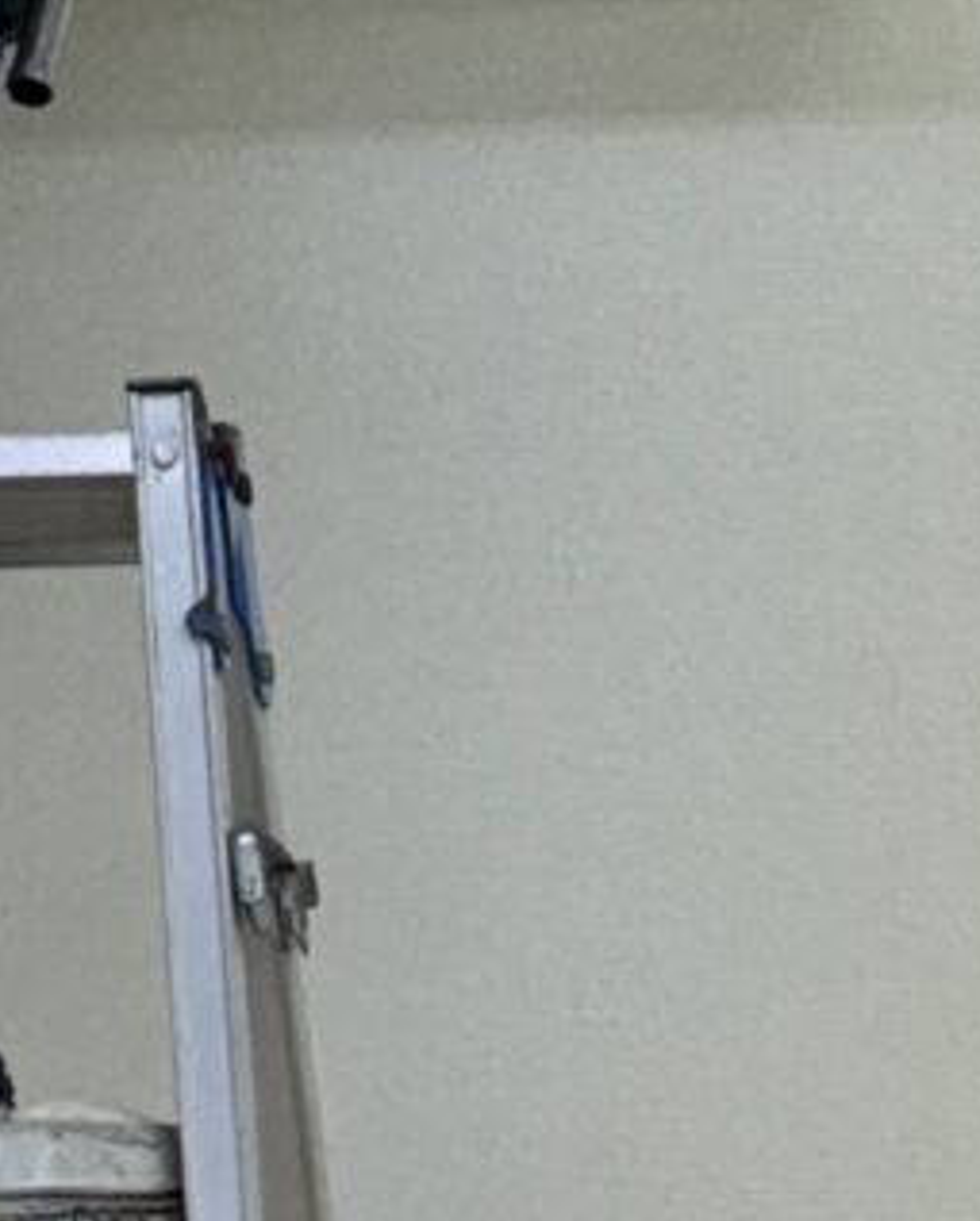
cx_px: 296
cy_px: -434
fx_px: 7385
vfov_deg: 9.3
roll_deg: +0.6
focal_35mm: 204
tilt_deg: +13.5
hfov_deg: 7.6
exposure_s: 1/250
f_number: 1.6
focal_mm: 5.96
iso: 64
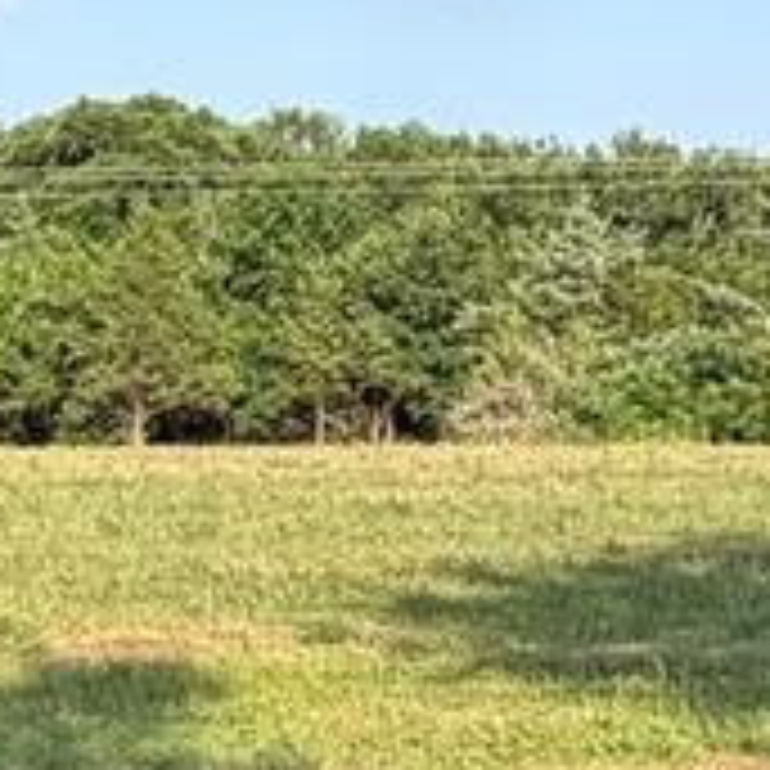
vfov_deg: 14.9
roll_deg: +1.1
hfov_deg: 14.9
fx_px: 2793
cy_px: 1031
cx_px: -284
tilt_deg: -11.6
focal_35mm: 111
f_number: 2.2
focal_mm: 2.22
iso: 32
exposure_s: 1/770
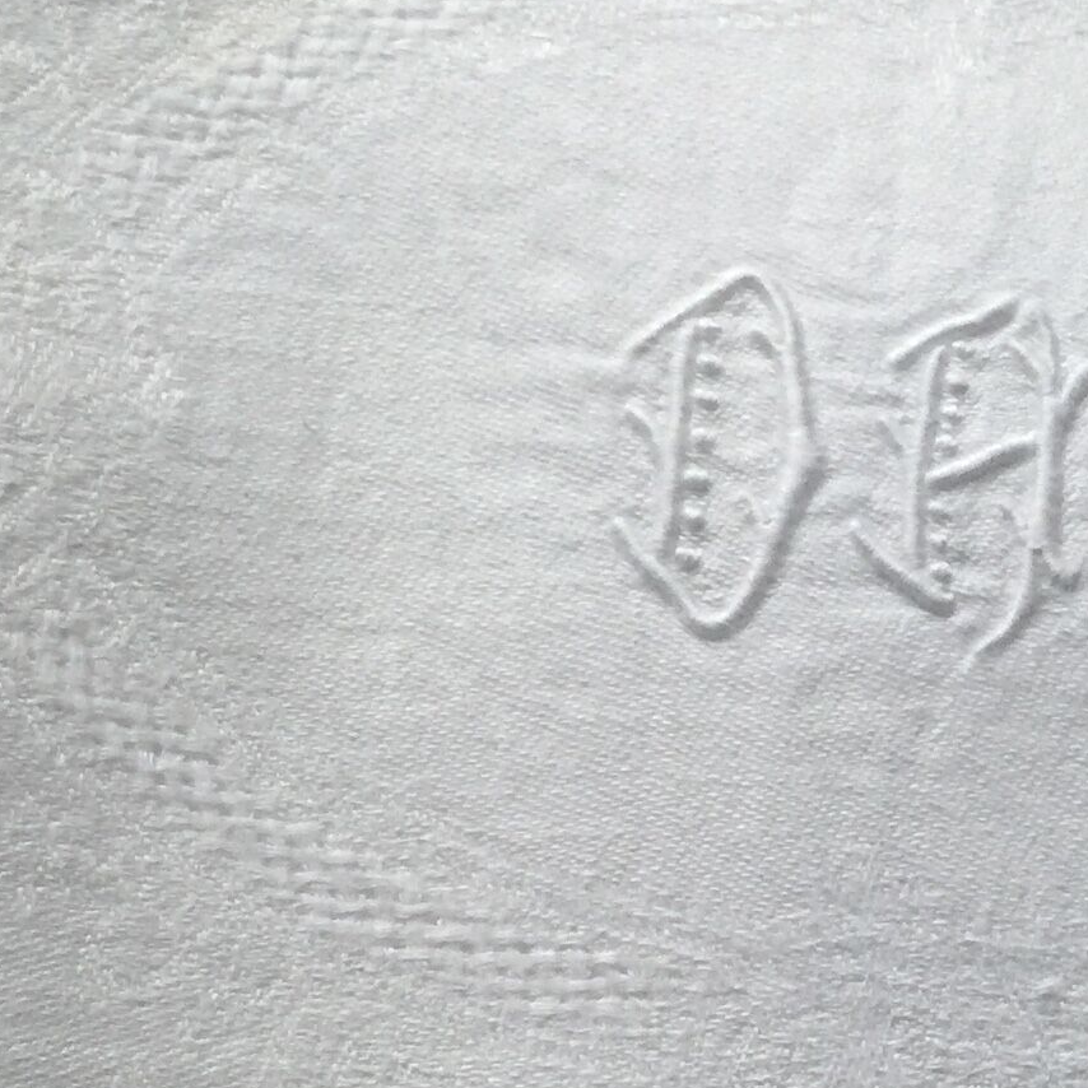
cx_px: 1083
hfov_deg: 17.3
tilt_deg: -78.0
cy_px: 882
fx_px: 3485
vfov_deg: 17.6
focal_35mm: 98
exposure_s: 1/17
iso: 50
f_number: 2.2
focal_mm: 4.15
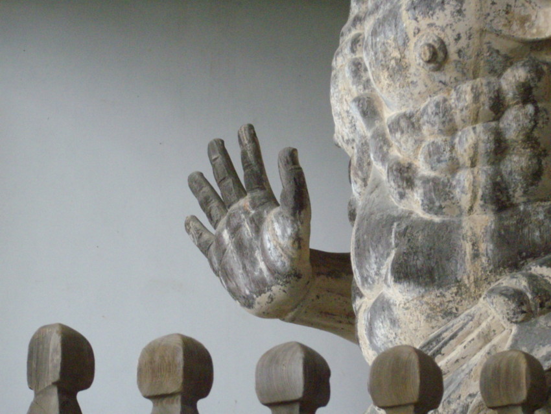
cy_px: 207
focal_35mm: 112
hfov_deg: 17.6
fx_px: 1783
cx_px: 276
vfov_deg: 13.2
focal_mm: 18.6
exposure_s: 1/100
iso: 400
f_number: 5.2
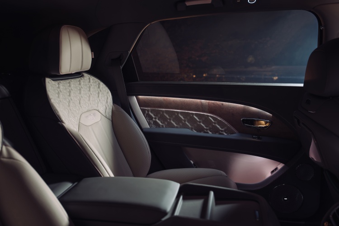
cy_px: 113
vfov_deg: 43.6
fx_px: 282
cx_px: 170
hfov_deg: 61.9
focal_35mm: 30
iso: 100
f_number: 2.8
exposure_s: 4
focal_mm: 30
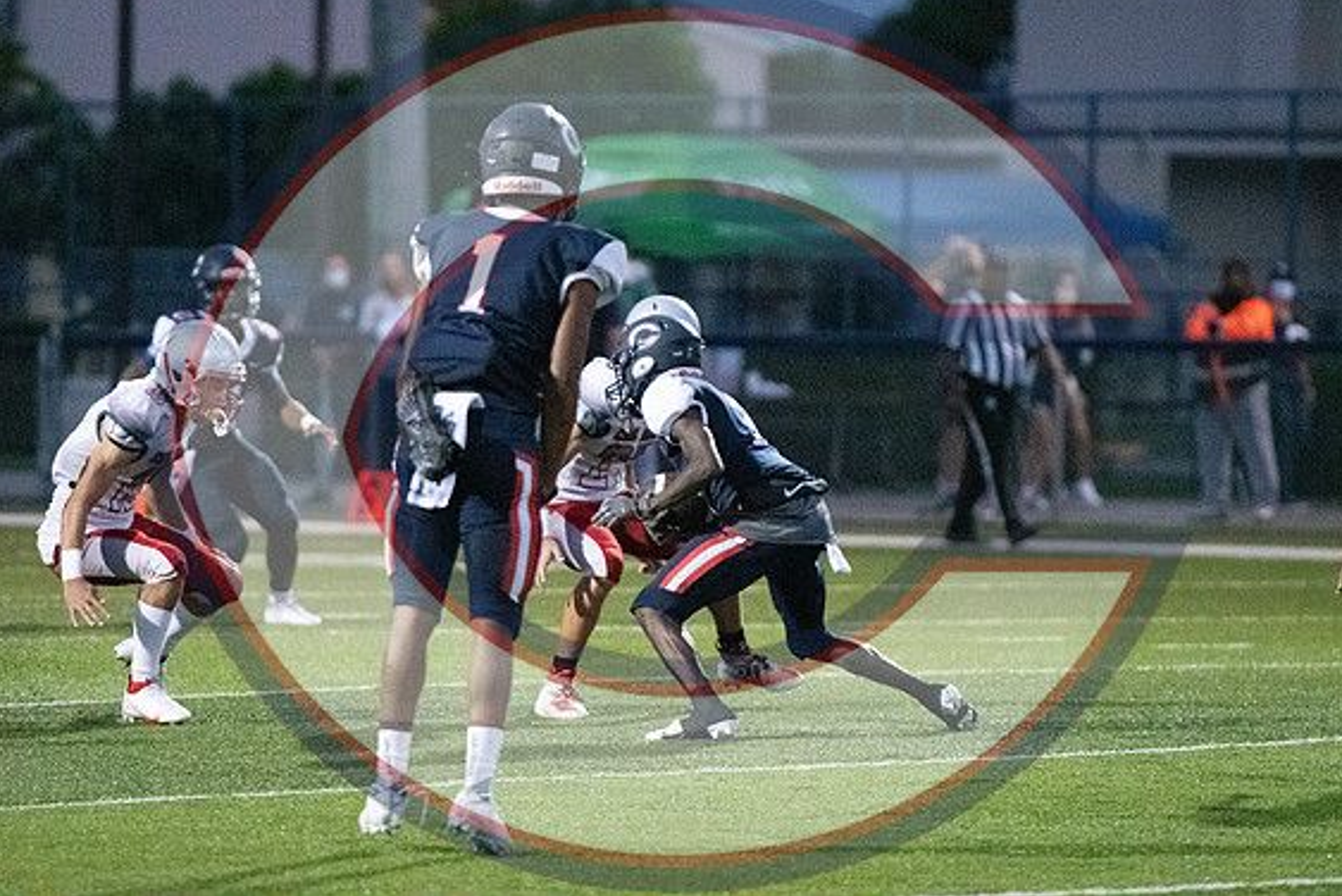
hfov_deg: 6.7
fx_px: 11524
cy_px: 437
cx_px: 667
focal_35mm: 309
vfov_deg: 4.5
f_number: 2.8
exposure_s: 1/2500
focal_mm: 200
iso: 32000
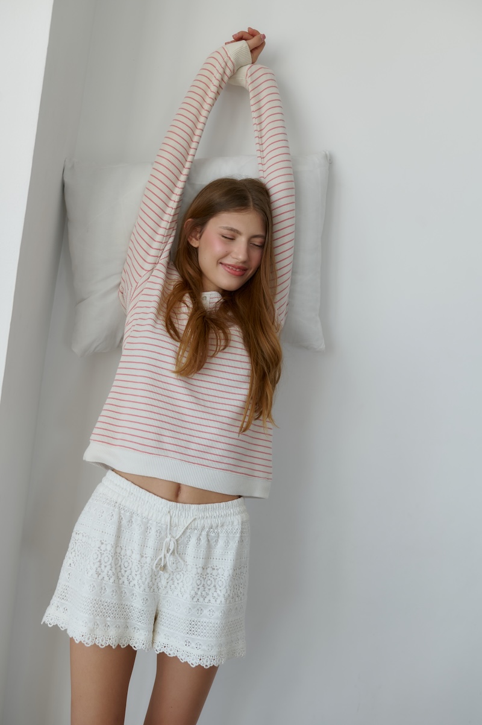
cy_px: 362
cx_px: 241
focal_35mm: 35
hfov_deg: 37.8
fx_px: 704
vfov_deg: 54.5
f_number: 3.5
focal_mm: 35
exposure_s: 1/200
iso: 200
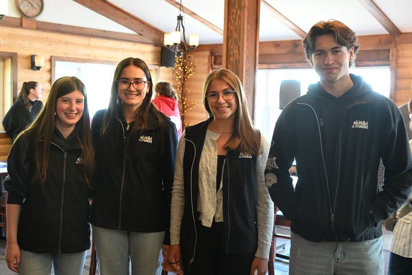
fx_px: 504
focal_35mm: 44
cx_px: 206
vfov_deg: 30.5
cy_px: 138
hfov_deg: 44.5
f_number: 4
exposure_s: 1/60
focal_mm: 44
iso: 1600
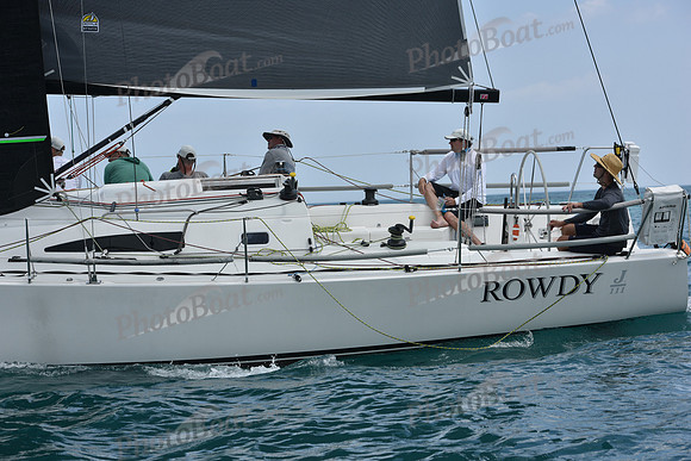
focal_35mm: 100
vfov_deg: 13.7
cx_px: 346
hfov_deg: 20.4
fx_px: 1920
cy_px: 230
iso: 250
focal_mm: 100
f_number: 8
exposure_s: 1/1250
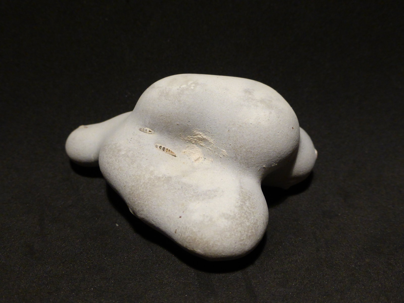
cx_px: 202
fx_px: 408
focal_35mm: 35
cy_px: 152
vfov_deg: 40.7
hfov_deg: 52.6
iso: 400
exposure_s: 1/60
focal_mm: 6.1
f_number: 3.7
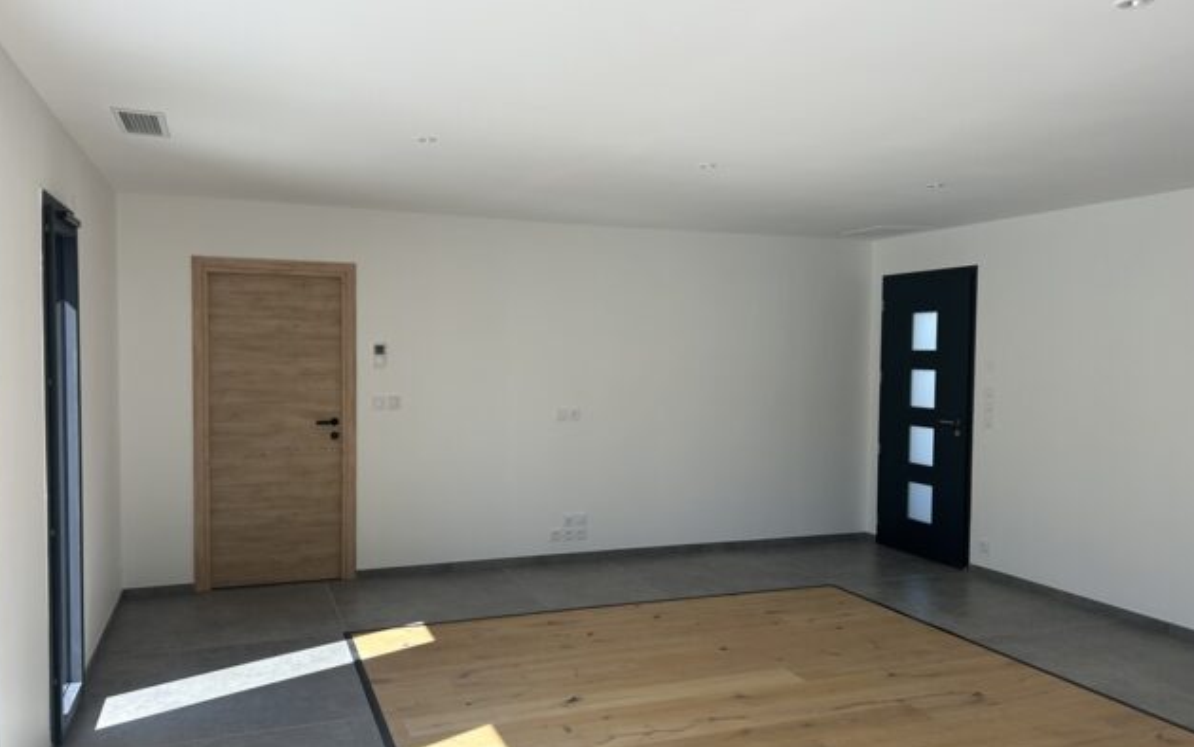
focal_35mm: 28
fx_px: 911
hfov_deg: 66.5
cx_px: 593
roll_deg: -0.6
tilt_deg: -3.1
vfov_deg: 44.5
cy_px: 391
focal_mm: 5.7
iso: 50
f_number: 1.5
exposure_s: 1/1068
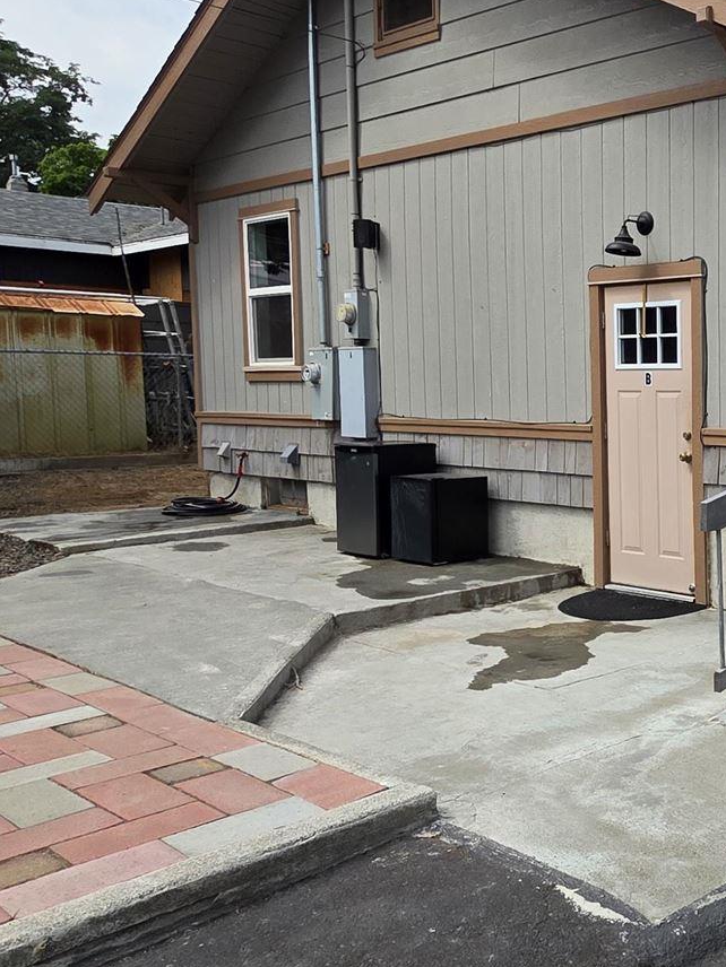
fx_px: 979
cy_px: 464
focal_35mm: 35
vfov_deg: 52.6
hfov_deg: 34.2
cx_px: 831
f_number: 1.9
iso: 40
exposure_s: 1/1834
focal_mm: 2.2
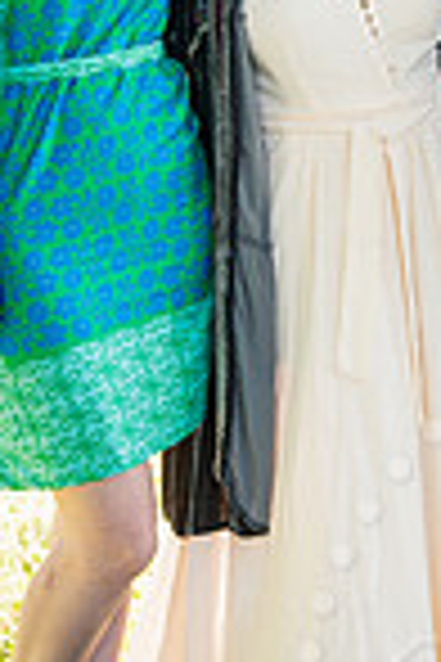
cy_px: -50
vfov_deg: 14.5
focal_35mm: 138
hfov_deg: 9.8
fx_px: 2536
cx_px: 484
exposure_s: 1/320
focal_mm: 45
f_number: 4
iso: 1000
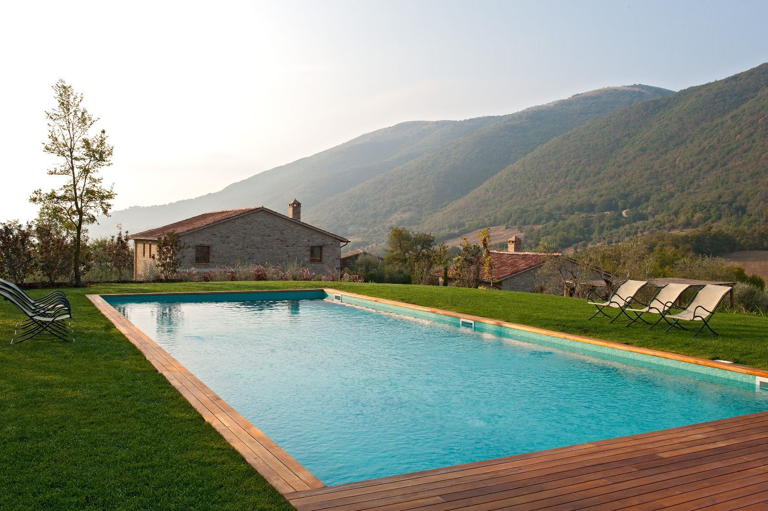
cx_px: 369
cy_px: 233
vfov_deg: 41.0
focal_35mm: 32
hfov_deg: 58.7
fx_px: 682
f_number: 18
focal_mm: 29
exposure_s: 1/125
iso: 250
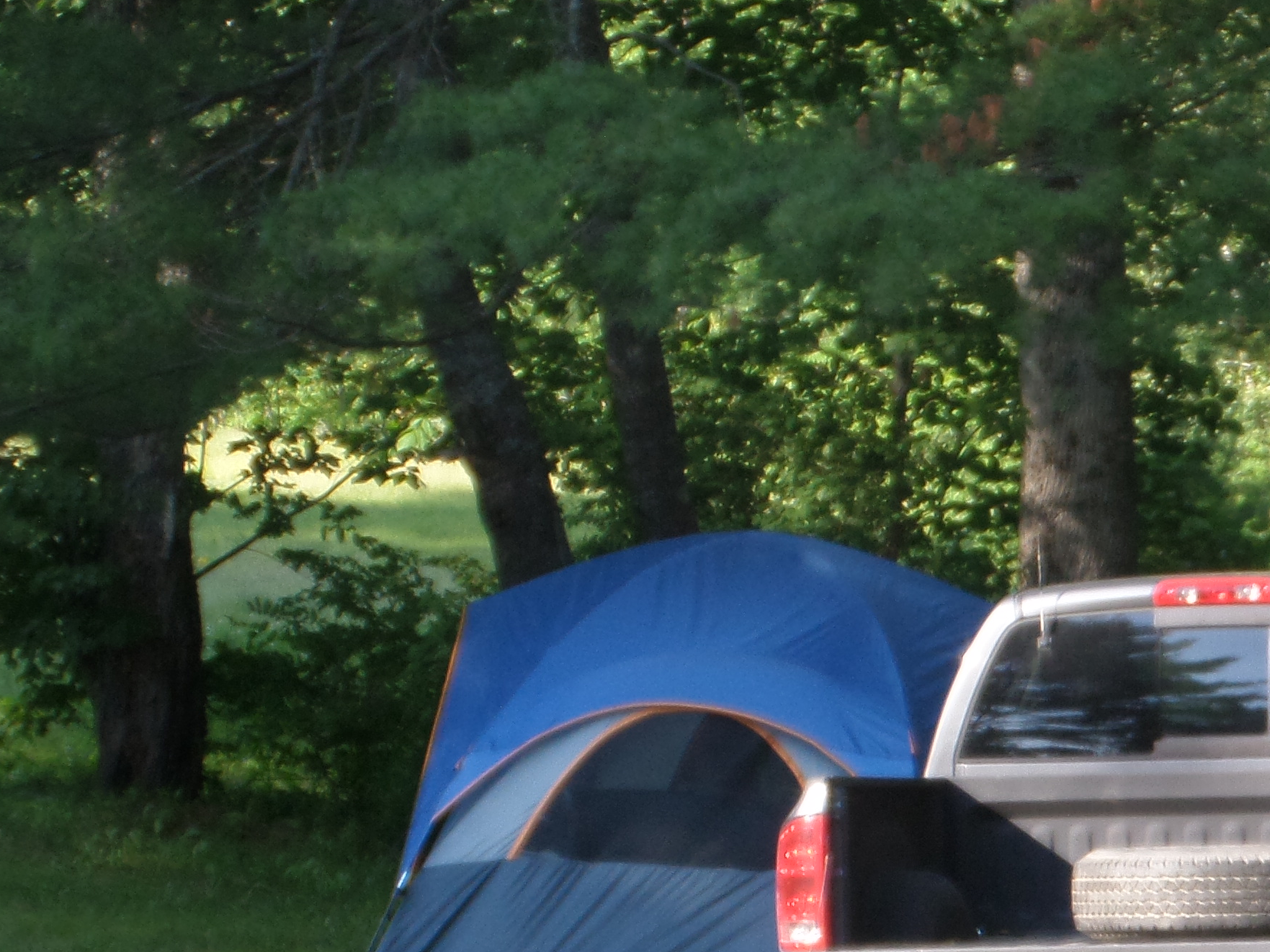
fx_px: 10786
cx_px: 1444
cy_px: 862
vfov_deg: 5.0
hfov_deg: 6.7
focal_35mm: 294
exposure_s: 1/90
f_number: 4.4
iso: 80
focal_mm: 19.5
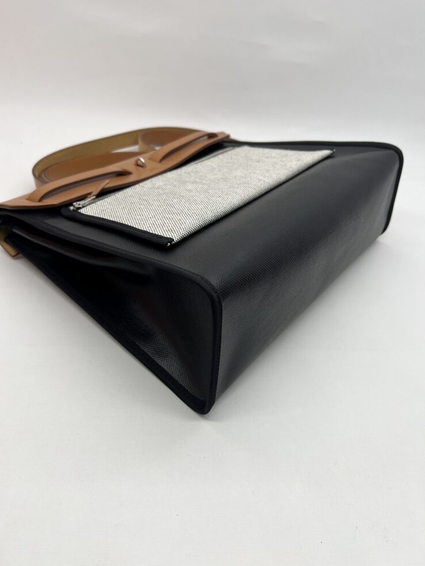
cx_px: 212
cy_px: 273
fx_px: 442
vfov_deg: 65.3
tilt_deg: -35.5
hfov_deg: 51.4
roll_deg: -9.7
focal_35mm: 27
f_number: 1.5
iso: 40
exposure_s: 1/239
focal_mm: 5.7
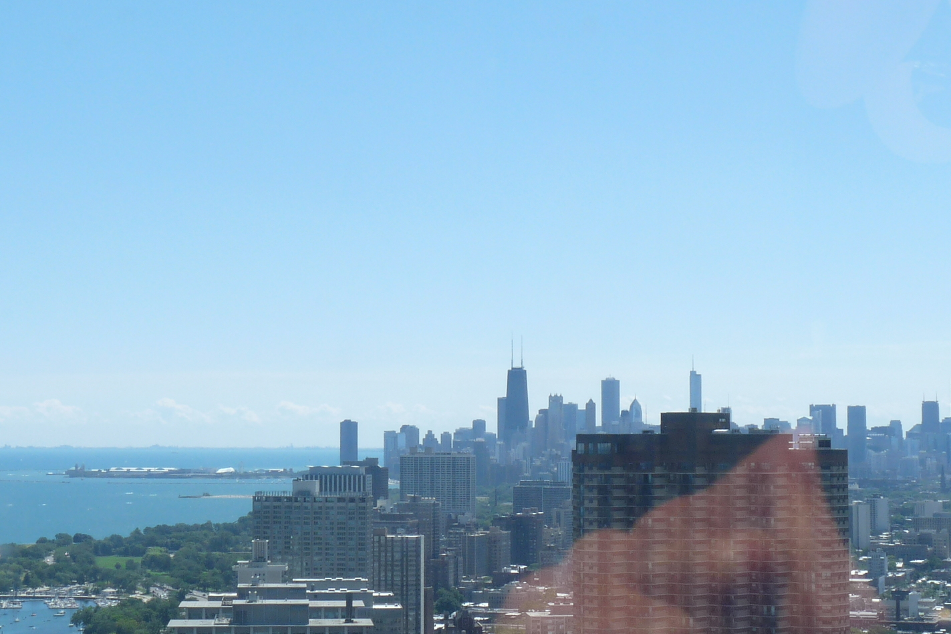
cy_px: 292
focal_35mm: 80
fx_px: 2113
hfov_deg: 25.4
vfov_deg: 17.1
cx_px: 479
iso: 100
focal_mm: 7.6
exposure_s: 1/320
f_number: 5.6
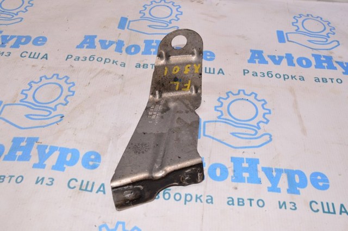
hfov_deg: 53.2
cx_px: 174
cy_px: 116
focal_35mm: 36
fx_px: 348
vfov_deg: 36.8
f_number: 8
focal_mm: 24
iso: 1600
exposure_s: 1/200
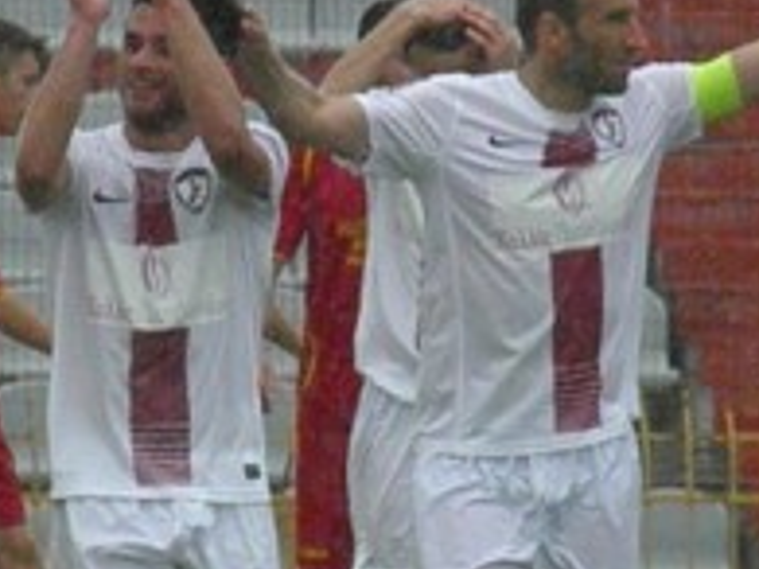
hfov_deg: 1.3
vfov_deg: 0.9
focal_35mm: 1576
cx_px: 261
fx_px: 34535
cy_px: 290
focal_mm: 83.4
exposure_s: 1/800
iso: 500
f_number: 5.8
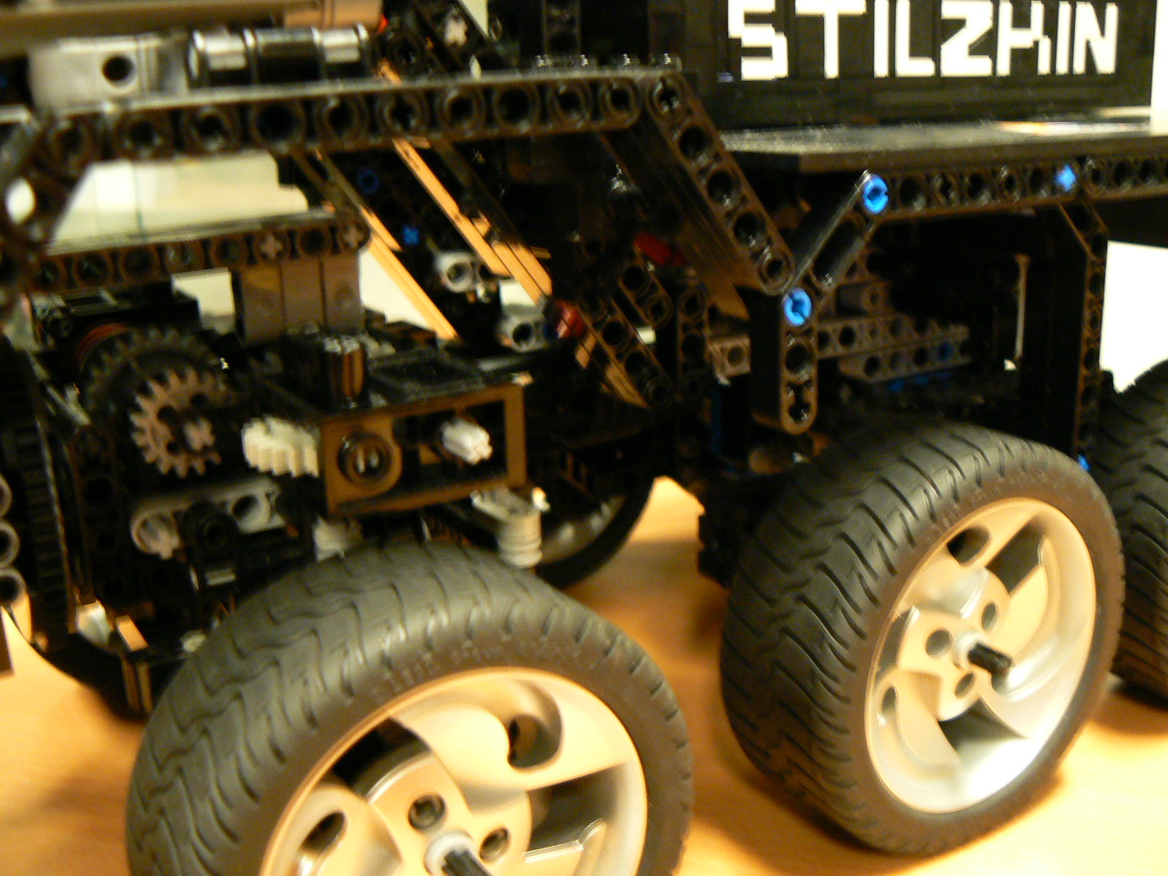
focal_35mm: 37
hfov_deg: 50.1
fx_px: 1248
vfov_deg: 38.7
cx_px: 584
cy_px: 438
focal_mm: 6
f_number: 2.8
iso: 200
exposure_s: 1/4
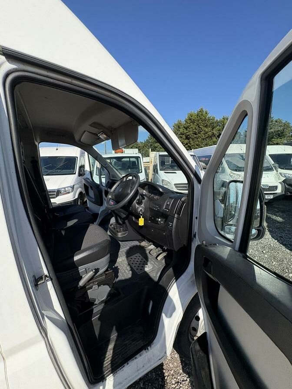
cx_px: 146
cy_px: 194
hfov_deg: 85.7
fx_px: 157
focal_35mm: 14
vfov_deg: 102.1
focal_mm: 2.22
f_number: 2.2
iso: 64
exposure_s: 1/1346
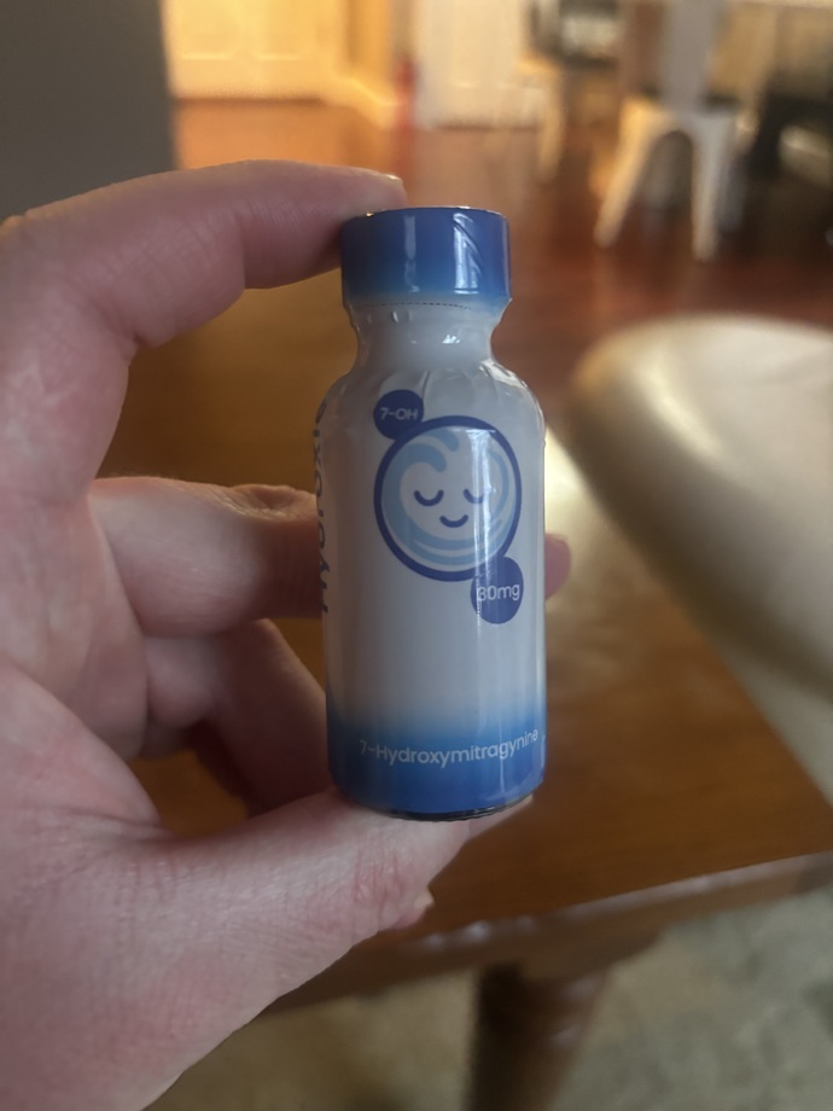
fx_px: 834
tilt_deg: -37.5
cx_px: 416
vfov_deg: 67.3
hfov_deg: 53.1
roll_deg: -3.0
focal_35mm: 26
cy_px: 556
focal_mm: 5.96
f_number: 1.6
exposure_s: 1/30
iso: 640
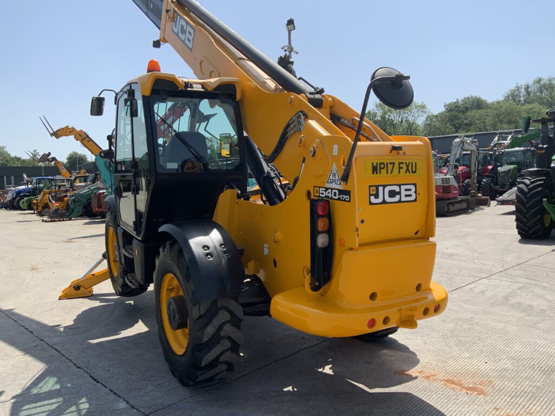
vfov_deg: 48.2
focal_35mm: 29
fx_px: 465
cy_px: 208
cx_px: 278
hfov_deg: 61.7
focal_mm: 3
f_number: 1.8
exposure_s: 1/1675
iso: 16
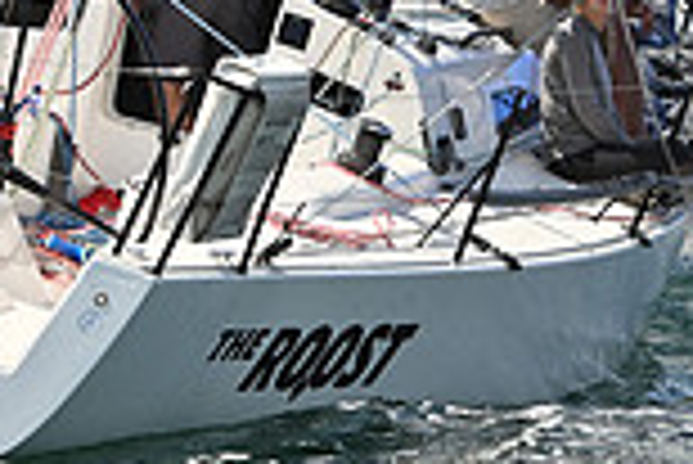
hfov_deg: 5.6
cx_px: 441
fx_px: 7129
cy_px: -34
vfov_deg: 3.7
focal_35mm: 370
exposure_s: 1/1000
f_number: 4.5
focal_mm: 98
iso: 250
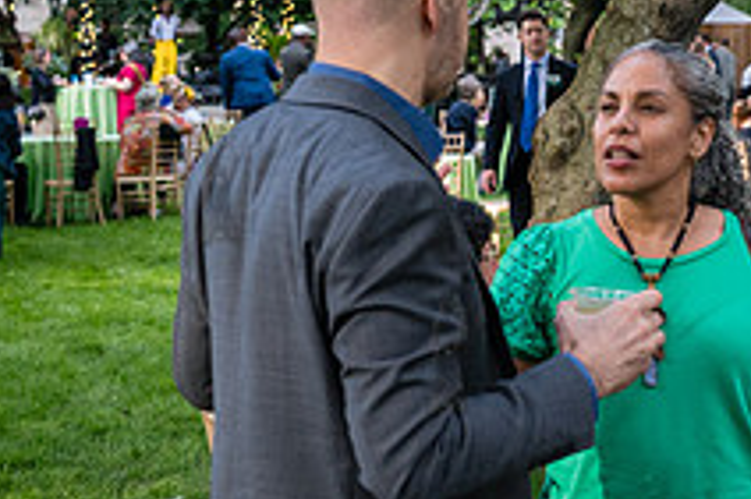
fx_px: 2168
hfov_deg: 18.6
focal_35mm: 104
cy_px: 184
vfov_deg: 13.1
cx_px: 900
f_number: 4
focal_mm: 38
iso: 1600
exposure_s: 1/500
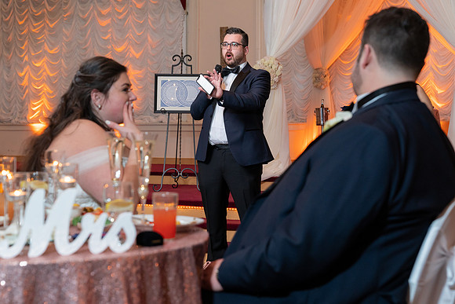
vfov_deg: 24.5
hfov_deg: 36.0
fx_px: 699
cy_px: 152
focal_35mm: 55
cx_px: 218
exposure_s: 1/100
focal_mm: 53
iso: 2000
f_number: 4
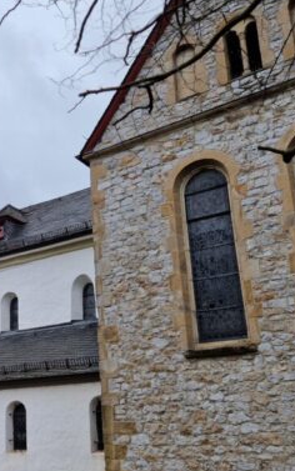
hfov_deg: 27.0
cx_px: -2
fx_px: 578
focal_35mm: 45
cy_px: 256
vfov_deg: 44.3
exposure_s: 1/1052
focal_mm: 5.4
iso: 50
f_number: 1.8
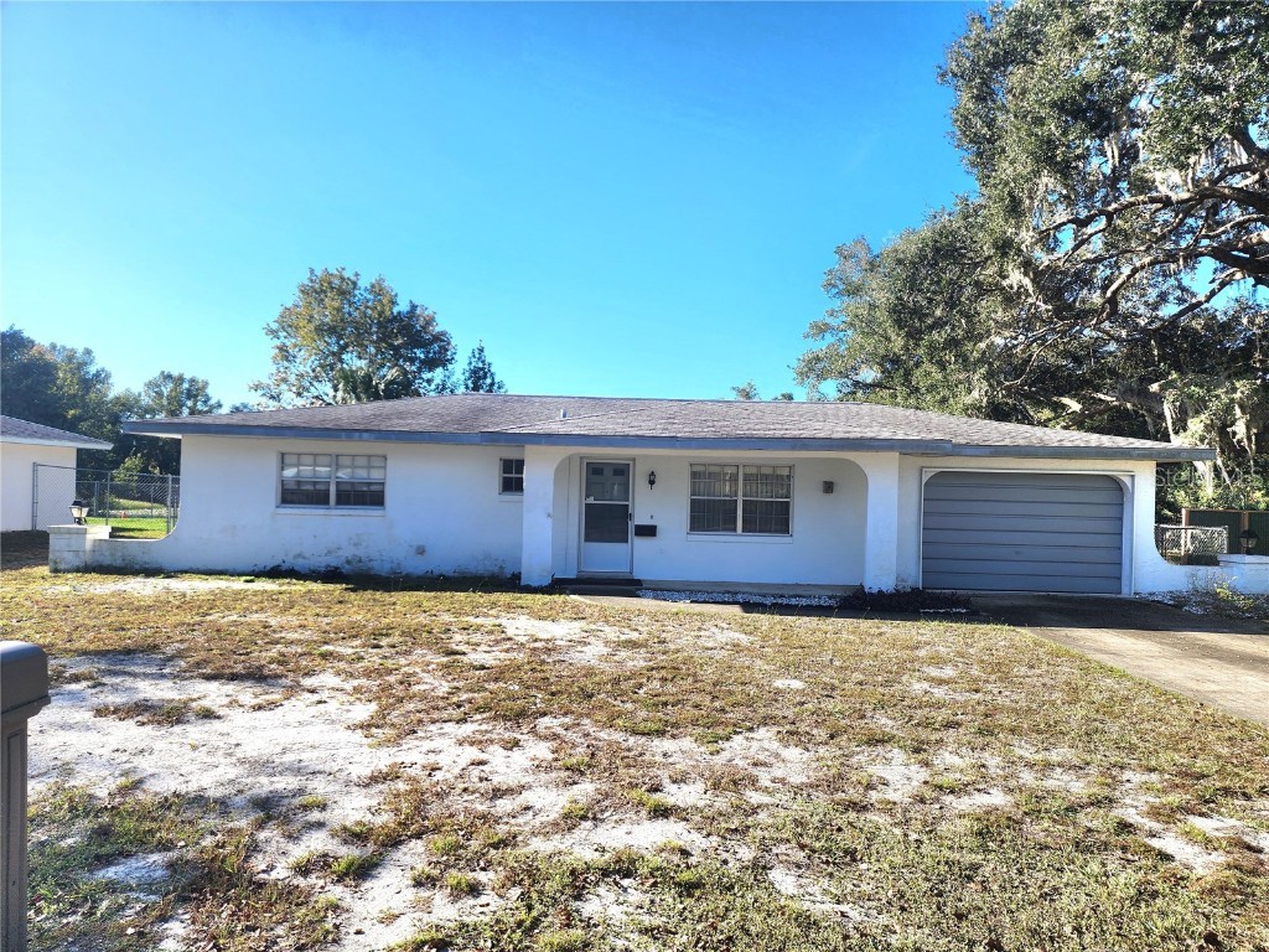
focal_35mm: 23
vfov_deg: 58.9
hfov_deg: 73.9
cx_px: 634
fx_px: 843
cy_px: 476
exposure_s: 1/714
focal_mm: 6.4
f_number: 1.8
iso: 12
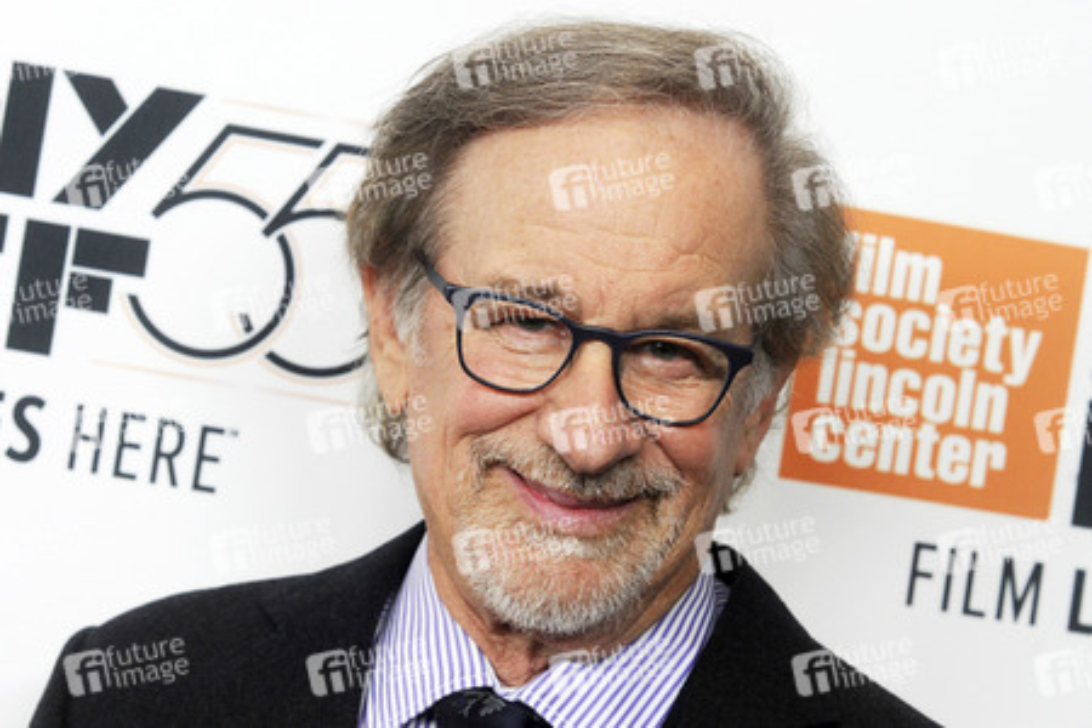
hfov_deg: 19.5
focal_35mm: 105
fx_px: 3185
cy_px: 364
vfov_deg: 13.0
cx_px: 546
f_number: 5.6
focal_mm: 105
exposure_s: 1/125
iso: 1600
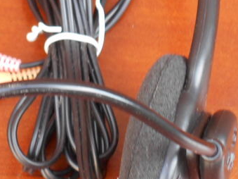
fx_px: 1175
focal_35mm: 171
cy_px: 25
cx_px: -4
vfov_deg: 8.7
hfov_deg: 11.4
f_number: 4.9
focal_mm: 10
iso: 160
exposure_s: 1/30
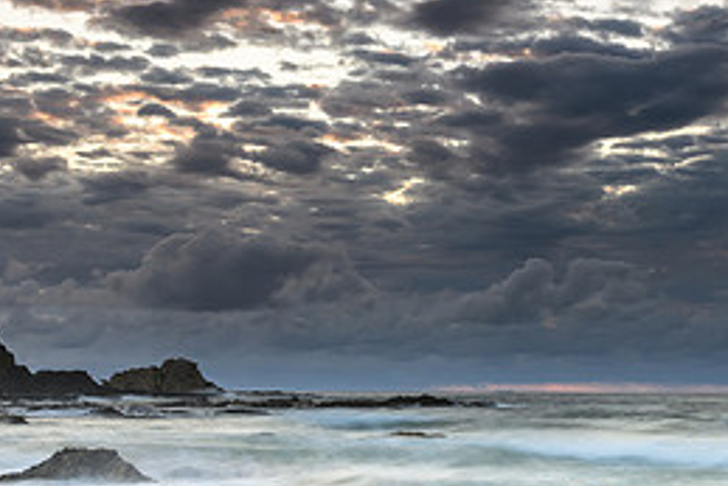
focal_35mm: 77
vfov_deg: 17.7
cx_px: 405
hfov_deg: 26.3
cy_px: 254
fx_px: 1558
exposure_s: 2.5
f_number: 9
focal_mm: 34
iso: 100
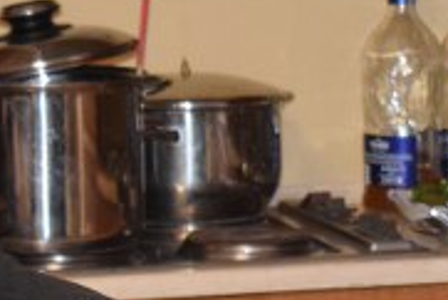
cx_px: 403
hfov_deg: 6.9
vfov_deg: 4.6
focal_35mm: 298
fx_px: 3714
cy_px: 470
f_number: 5
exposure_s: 1/60
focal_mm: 45
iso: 3200
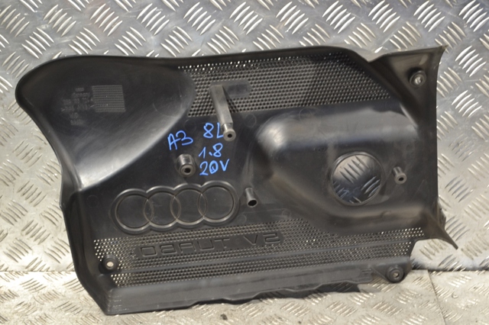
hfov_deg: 29.9
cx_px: 244
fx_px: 916
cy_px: 162
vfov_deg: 20.1
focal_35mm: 68
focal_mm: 45
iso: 720
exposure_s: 1/30
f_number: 5.3
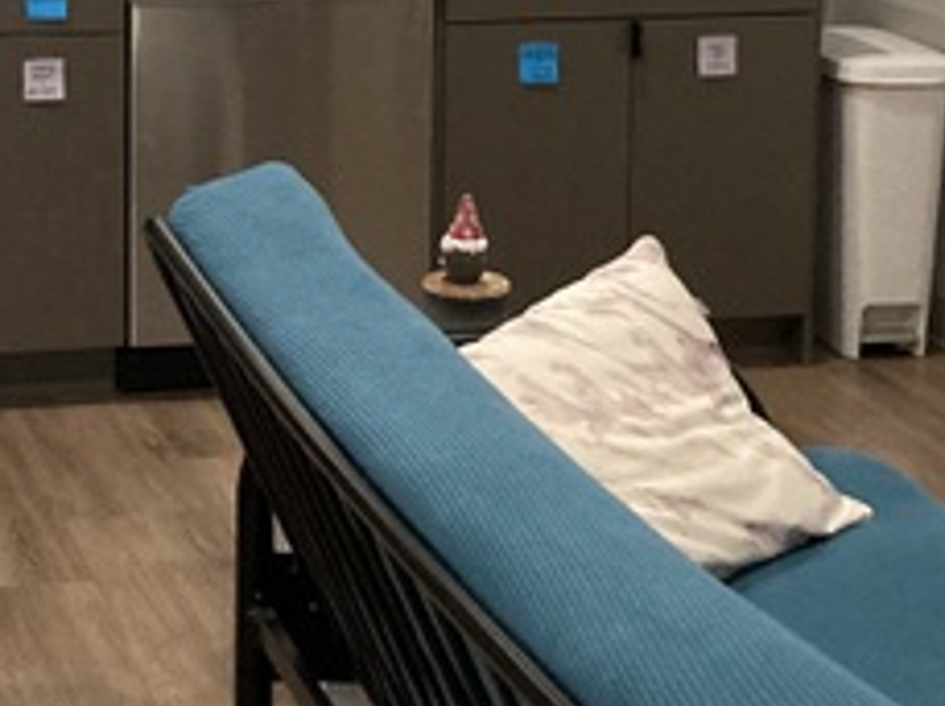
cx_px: 116
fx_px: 2671
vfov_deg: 14.6
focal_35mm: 98
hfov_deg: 19.7
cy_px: -149
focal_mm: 3.99
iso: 320
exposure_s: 1/60
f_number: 1.8
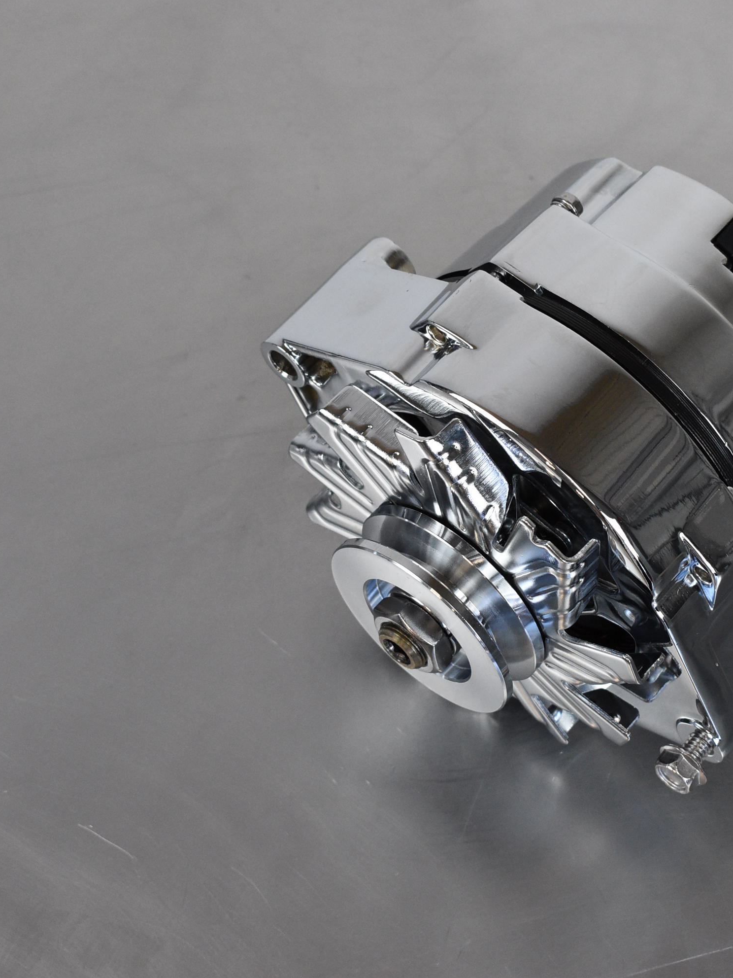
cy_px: 489
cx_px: 590
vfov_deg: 26.3
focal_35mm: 74
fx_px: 2089
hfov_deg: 19.7
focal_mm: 34
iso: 1250
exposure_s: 1/200
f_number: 7.1
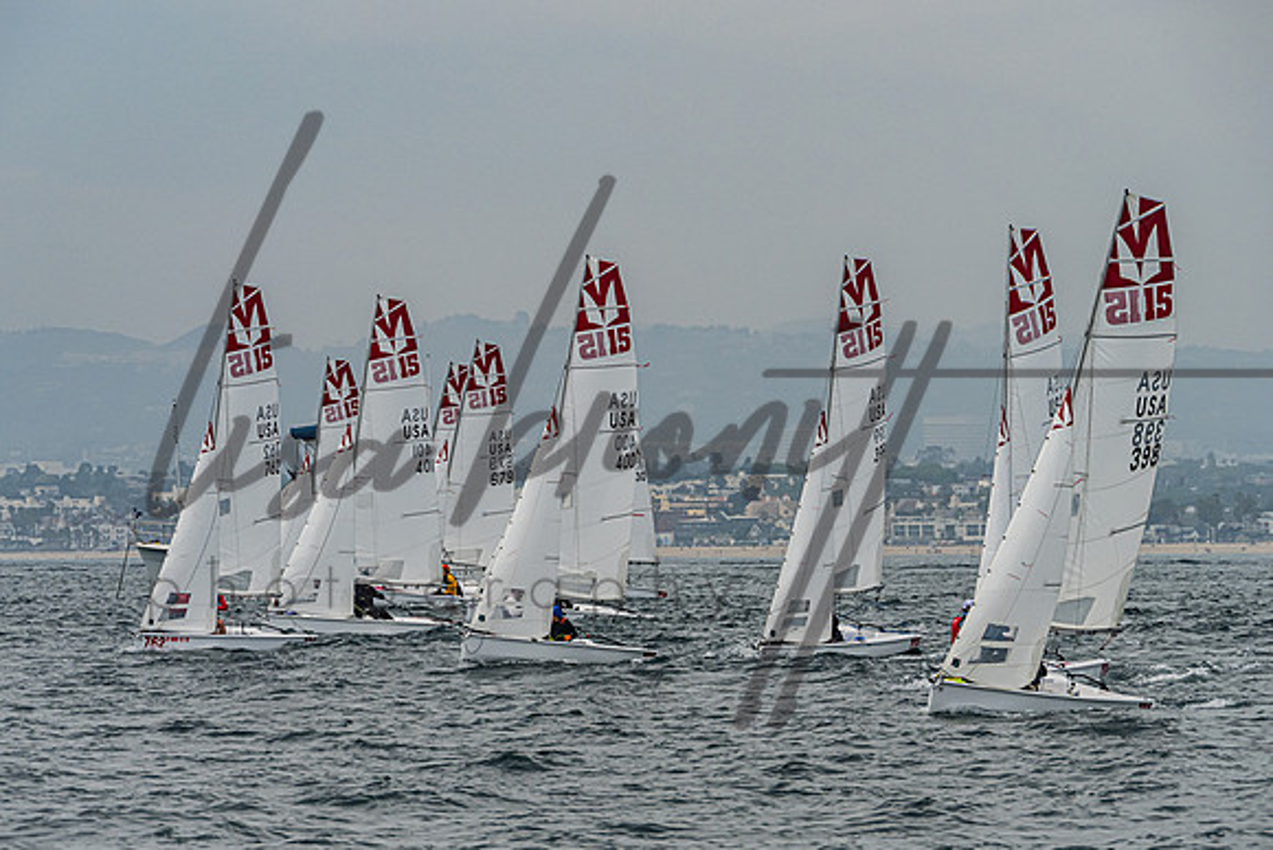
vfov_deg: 5.2
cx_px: 638
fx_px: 9325
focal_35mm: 264
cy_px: 447
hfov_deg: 7.8
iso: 500
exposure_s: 1/4000
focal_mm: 200
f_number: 8
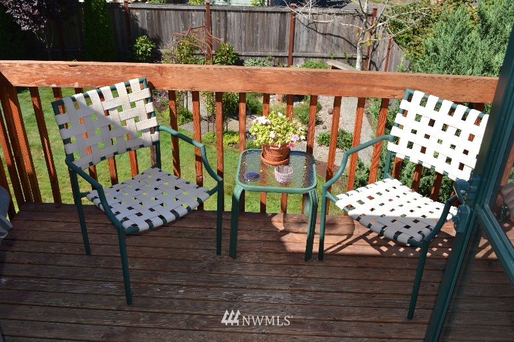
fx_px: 514
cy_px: 171
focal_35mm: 36
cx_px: 257
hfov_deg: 53.1
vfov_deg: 36.9
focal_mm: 24
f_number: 7.1
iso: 100
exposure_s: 1/200
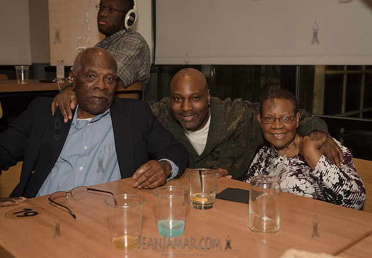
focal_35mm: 40
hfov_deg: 48.2
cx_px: 188
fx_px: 416
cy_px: 119
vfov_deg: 34.4
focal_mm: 36
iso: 1250
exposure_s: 1/320
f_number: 4.5
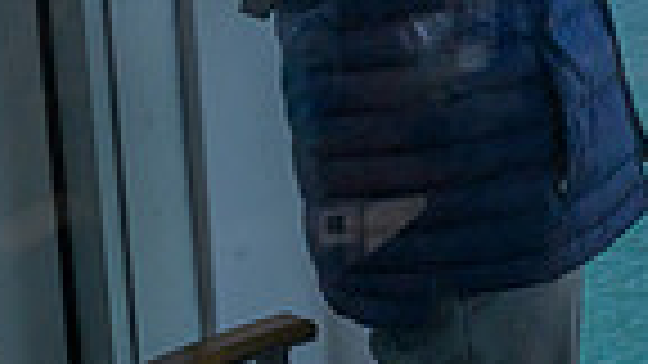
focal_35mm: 114
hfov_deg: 16.4
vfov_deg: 9.8
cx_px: 1094
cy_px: -389
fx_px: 1959
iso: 900
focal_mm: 25
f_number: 11
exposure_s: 1/100
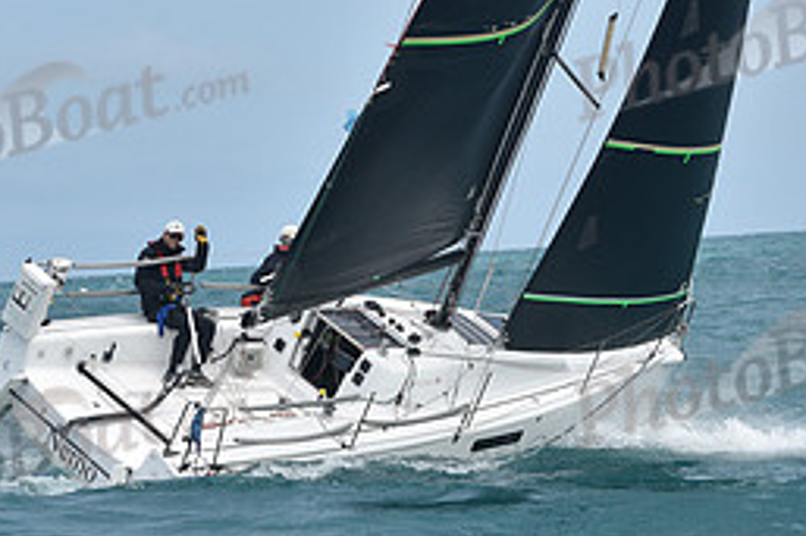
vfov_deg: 8.7
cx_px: 414
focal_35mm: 158
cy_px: 246
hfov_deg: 13.0
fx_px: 3535
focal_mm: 70
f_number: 10
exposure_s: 1/800
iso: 250
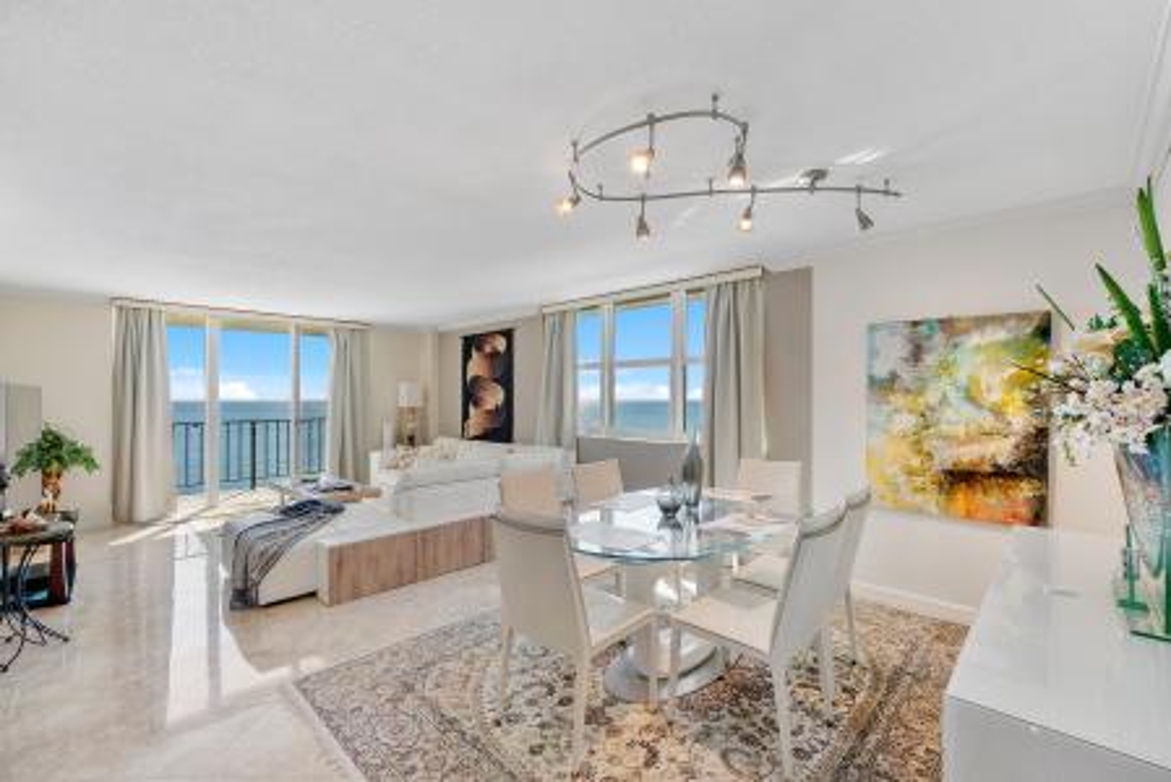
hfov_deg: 100.4
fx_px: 488
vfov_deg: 77.4
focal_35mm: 15
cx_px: 586
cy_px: 391
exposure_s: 1/60
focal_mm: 10
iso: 500
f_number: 8
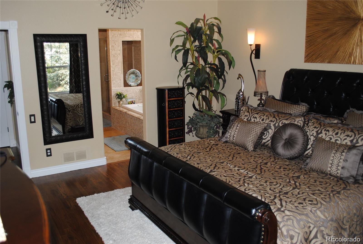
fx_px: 333
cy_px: 122
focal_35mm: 33
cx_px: 182
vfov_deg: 40.1
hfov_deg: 57.1
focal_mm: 22
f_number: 3.8
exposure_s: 1/60
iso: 200
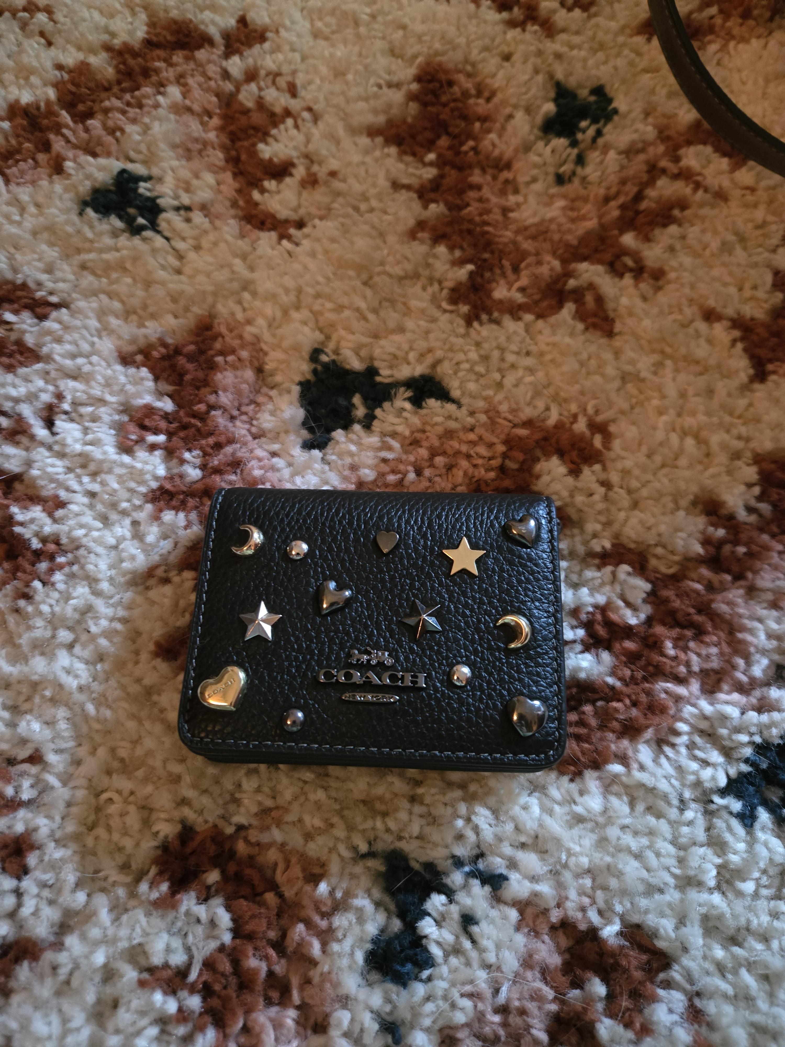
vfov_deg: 73.9
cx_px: 392
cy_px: 524
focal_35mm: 23
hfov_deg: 58.9
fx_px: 695
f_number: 1.8
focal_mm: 5.4
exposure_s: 1/17.2
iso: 1250
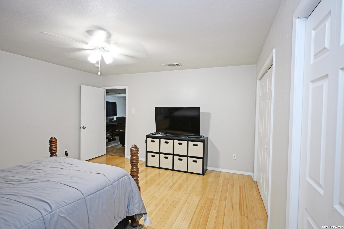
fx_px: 172
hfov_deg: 90.0
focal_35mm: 18
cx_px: 172
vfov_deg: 67.4
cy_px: 114
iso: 220
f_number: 3.5
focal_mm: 12
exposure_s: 1/20
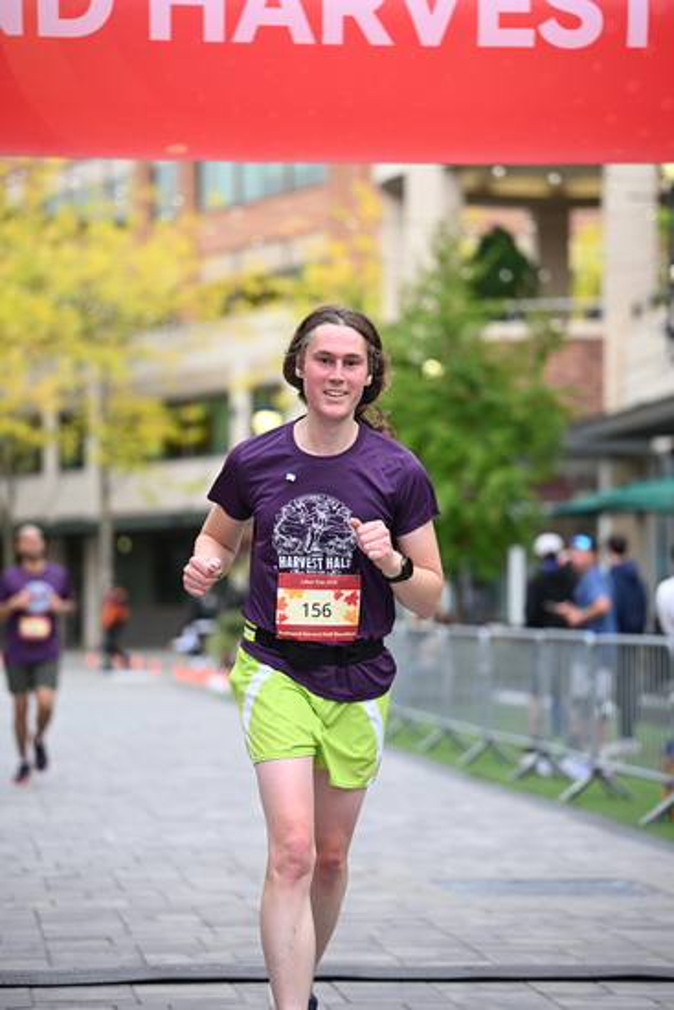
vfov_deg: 18.6
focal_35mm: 110
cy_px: 505
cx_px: 337
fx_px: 3087
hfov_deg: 12.5
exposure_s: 1/1600
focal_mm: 110
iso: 640
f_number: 2.8
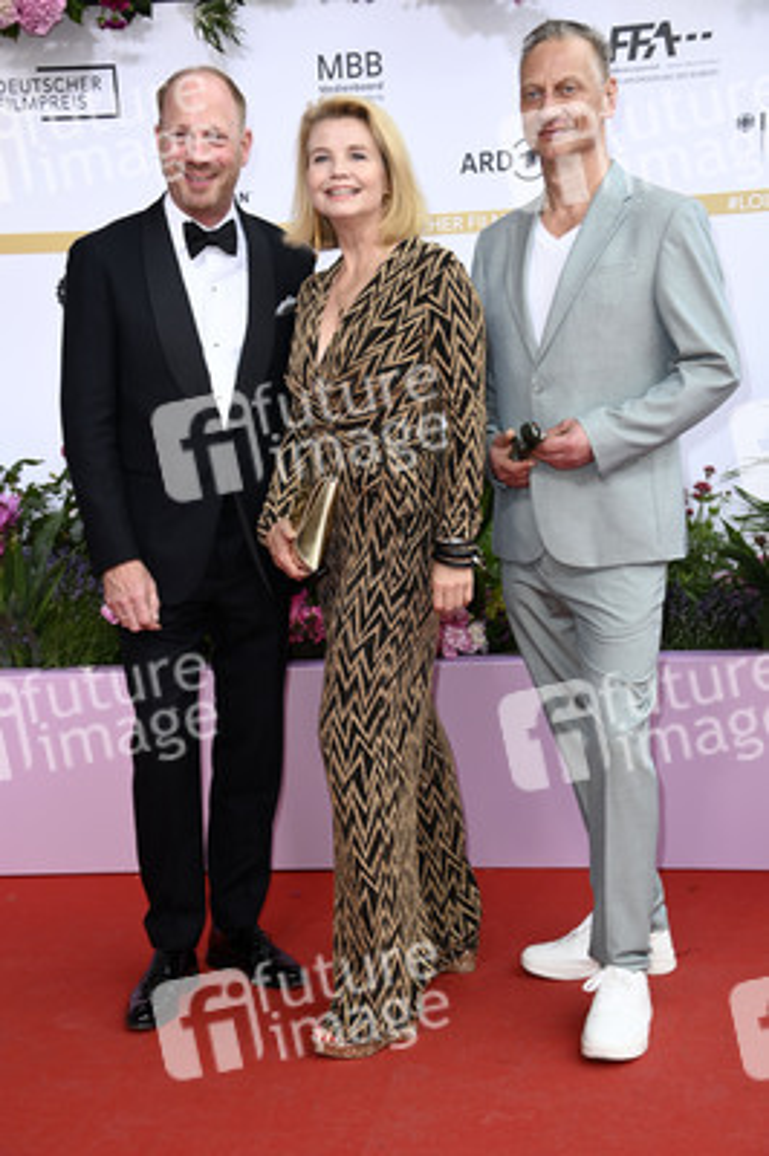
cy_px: 578
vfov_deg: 32.4
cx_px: 384
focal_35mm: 62
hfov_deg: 21.9
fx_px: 1990
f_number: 5.6
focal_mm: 62
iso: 640
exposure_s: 1/250
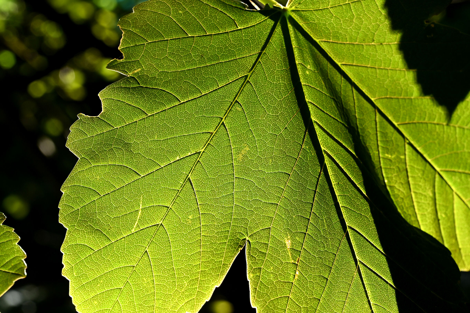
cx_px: 235
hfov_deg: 28.9
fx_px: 913
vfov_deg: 19.4
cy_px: 156
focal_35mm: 70
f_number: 14
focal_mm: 70
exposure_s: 1/80
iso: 800
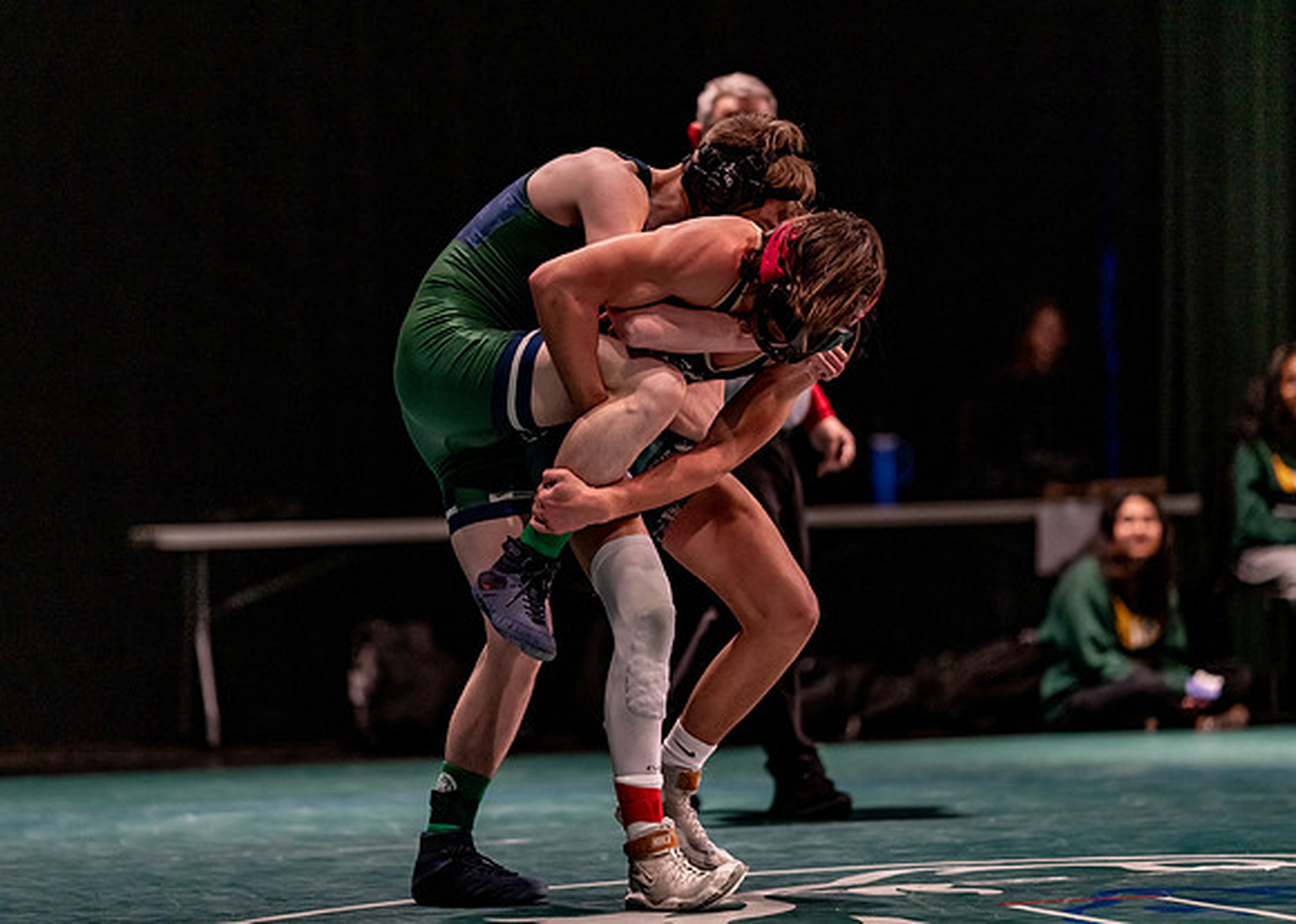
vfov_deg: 10.2
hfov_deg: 14.2
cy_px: 462
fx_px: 5206
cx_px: 648
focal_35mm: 141
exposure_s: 1/800
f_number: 1.8
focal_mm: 135
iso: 2000
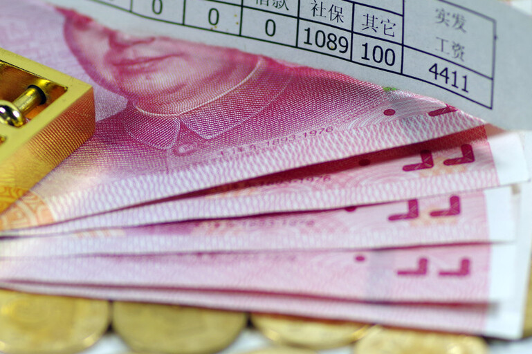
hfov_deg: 8.8
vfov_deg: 5.9
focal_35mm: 234
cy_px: 116
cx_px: 210
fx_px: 3456
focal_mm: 100
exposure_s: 1/160
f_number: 4
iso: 400
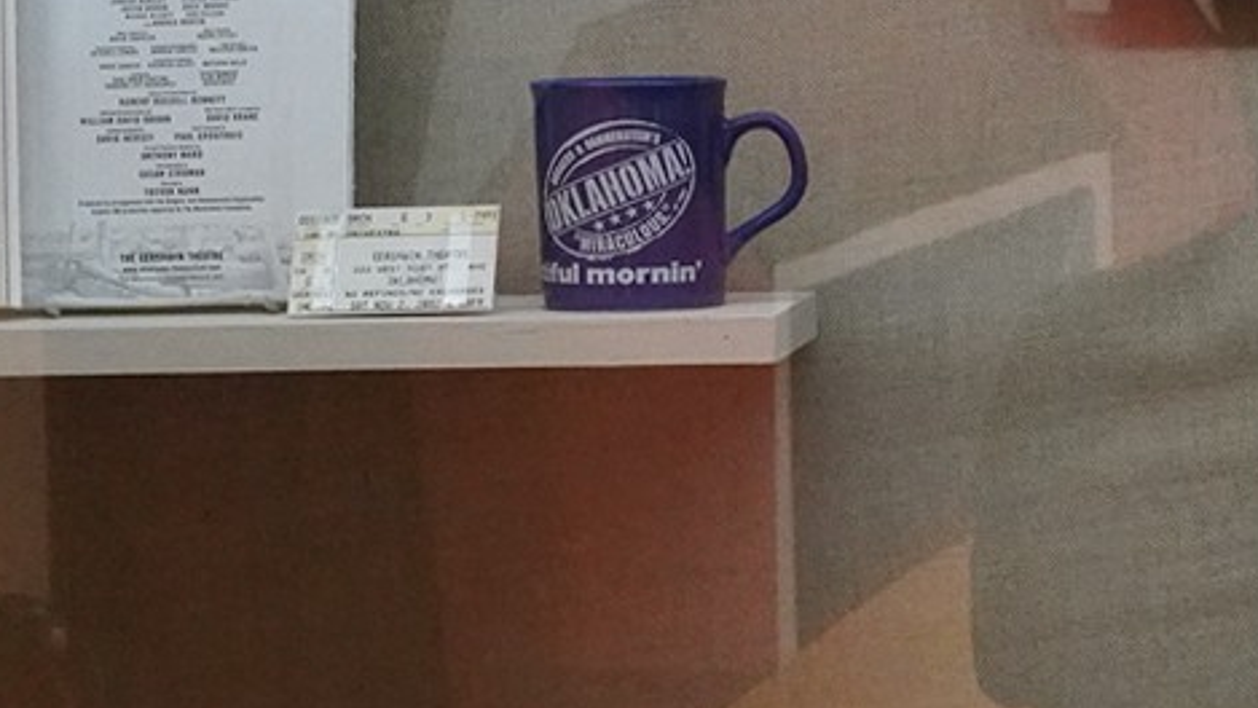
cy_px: 448
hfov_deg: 13.4
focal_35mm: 152
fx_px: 5071
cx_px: 1832
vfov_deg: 8.0
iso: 8000
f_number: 5
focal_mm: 34
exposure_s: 1/100
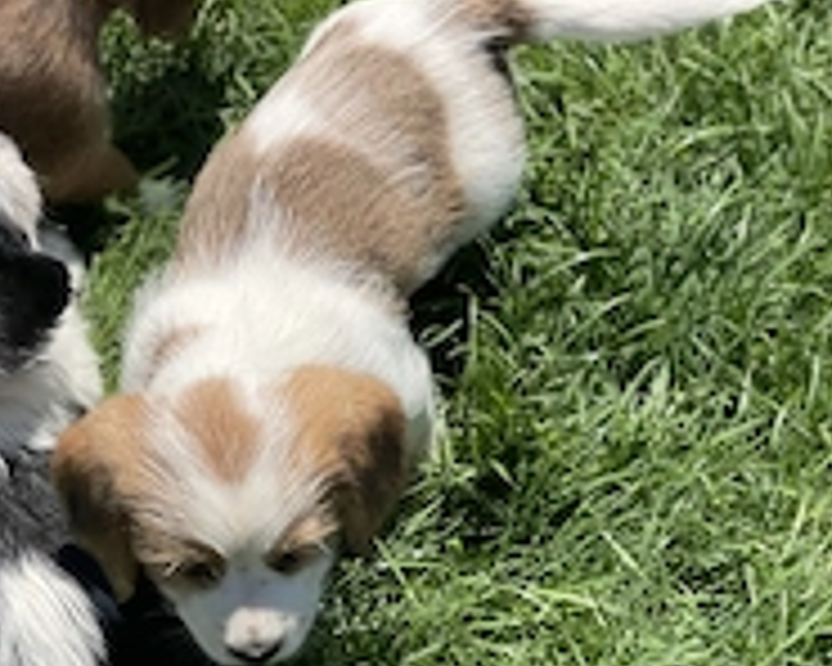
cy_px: 540
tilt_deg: -55.1
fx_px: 2709
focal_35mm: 110
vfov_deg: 13.9
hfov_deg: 17.4
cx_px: 274
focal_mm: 6
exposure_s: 1/1261
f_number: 2
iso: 32
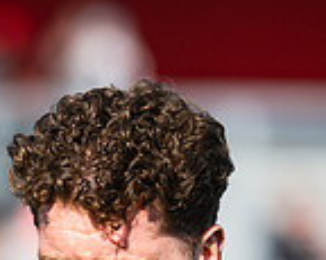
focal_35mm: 964
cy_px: 425
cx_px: 119
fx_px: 9295
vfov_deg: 1.6
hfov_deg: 2.0
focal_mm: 135
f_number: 1.8
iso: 80
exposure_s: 1/3200
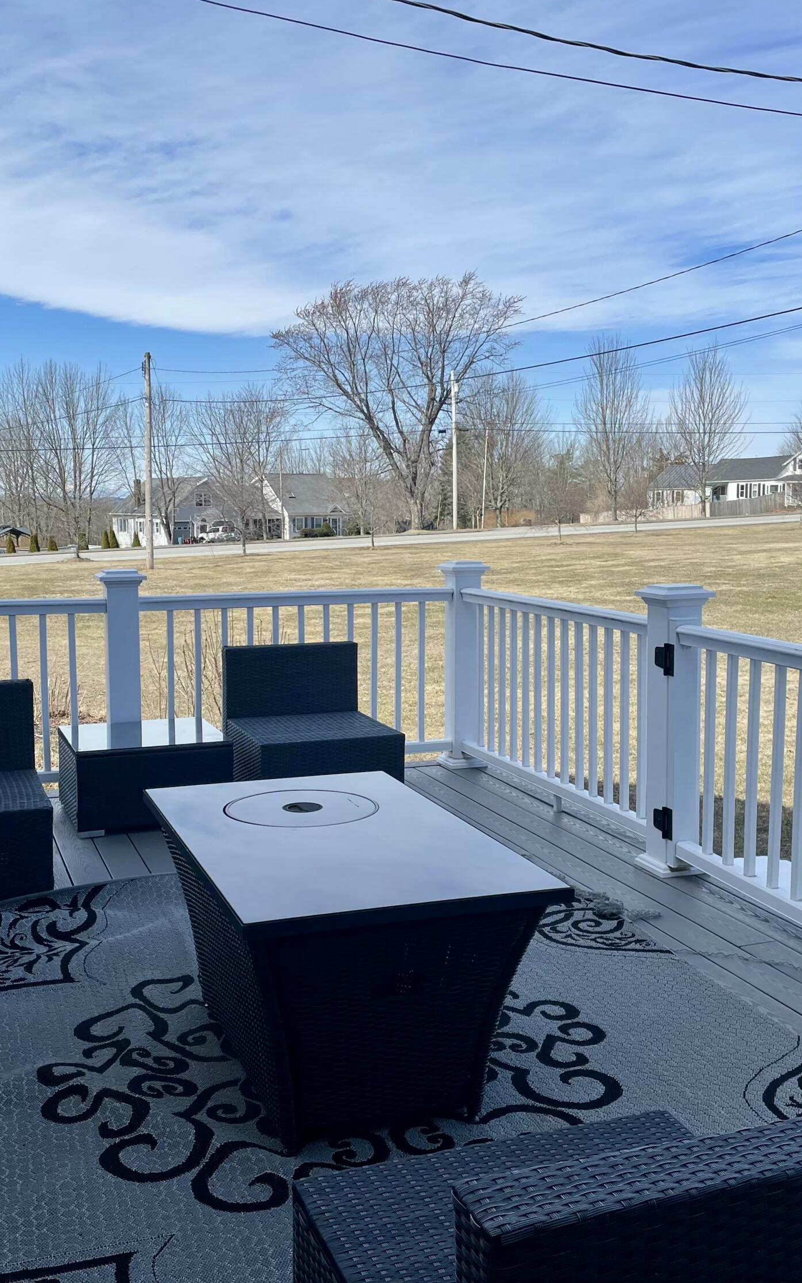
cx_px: 412
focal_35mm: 37
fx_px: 1294
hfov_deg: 34.4
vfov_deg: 52.7
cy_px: 638
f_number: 1.6
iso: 32
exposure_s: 1/3205
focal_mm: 4.2
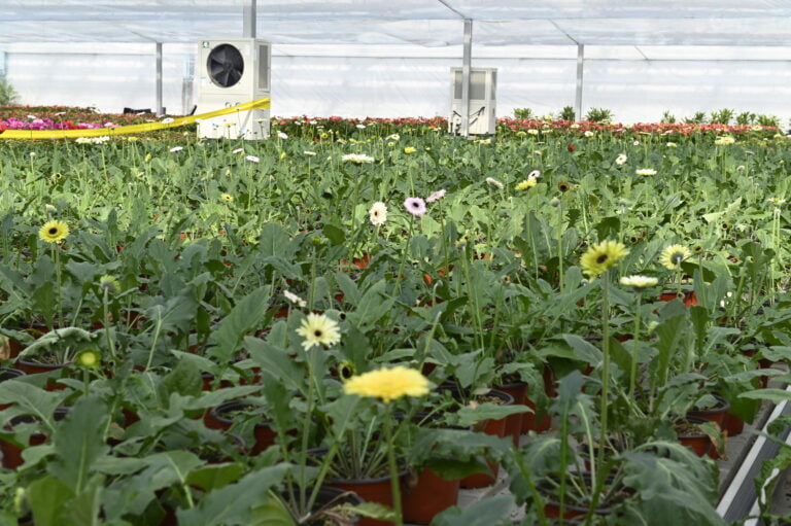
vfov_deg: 24.2
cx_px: 396
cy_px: 263
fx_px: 1230
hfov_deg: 35.7
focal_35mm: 56
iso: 500
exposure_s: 1/250
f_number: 8
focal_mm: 56
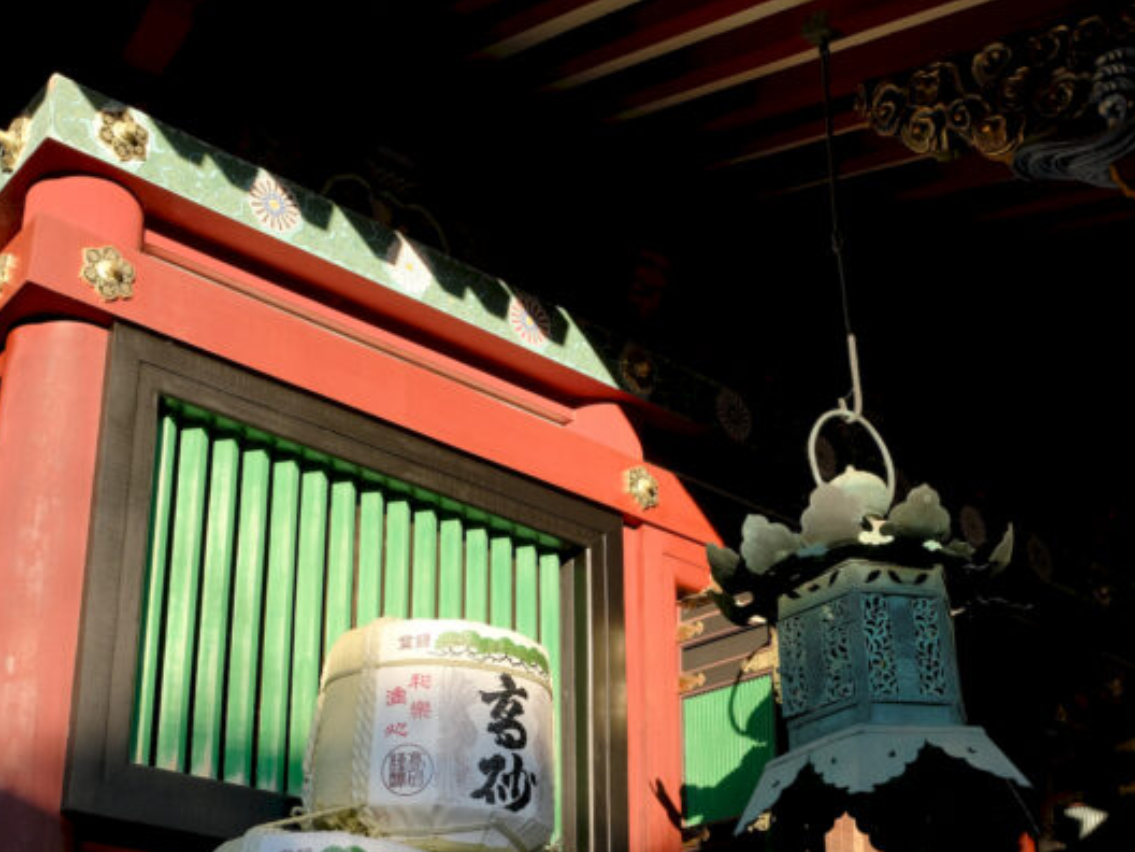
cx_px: 564
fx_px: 1672
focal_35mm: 51
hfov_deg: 37.5
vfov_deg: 28.1
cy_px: 652
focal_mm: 23.3
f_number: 9
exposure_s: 1/125
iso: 400
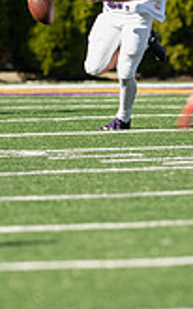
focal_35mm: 1076
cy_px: 23
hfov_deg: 1.2
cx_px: 116
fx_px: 9063
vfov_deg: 2.0
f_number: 3.2
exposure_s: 1/2000
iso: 320
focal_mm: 300
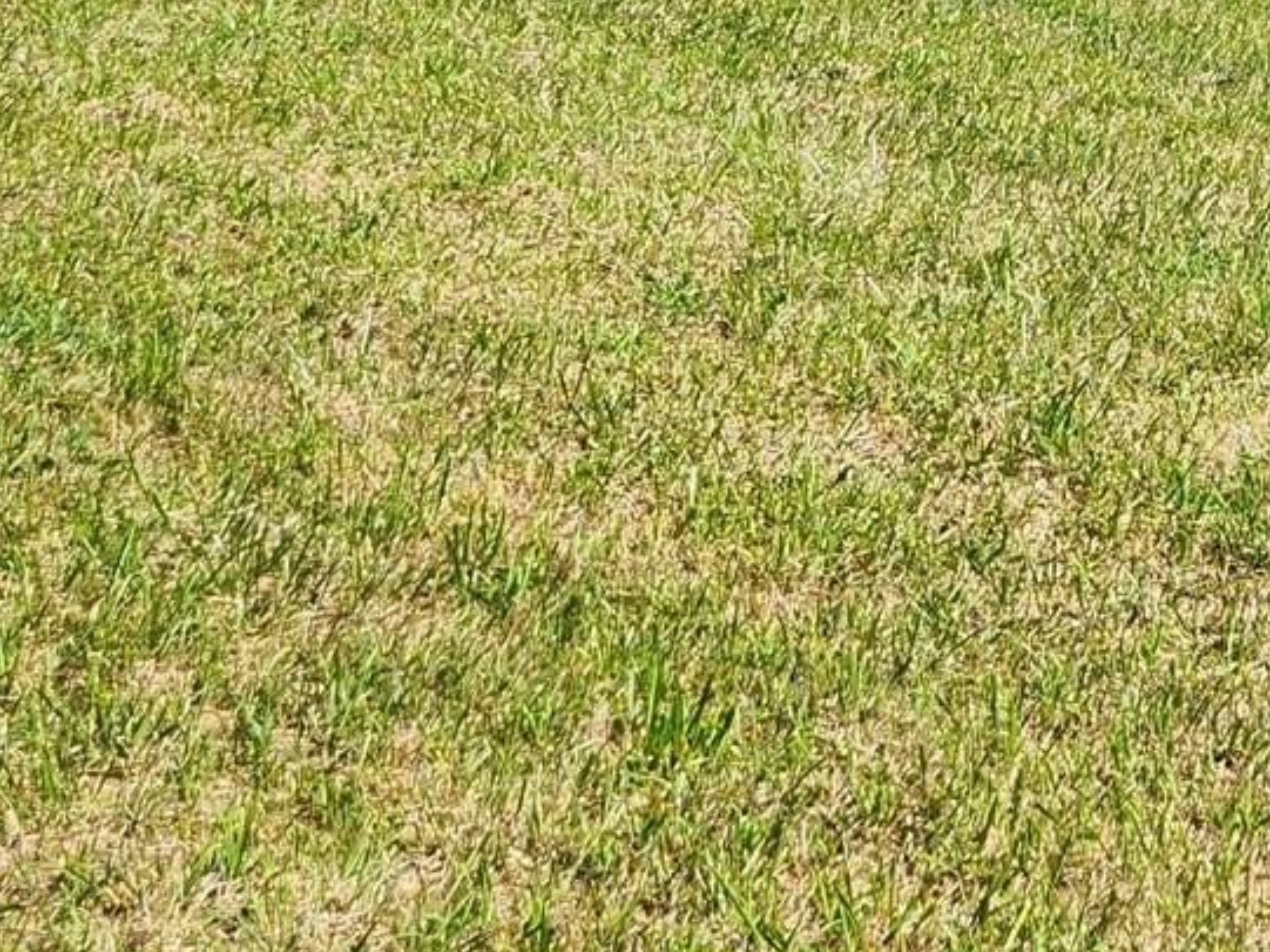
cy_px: -563
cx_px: 1214
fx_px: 3193
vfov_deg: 15.4
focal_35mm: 87
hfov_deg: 21.8
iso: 20
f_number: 1.8
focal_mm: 5.4
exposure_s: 1/1135
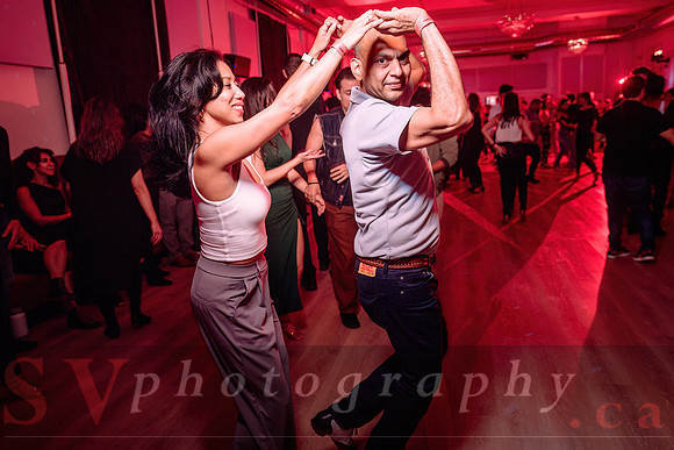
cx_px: 367
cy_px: 205
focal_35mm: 26
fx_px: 490
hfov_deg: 68.9
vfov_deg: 49.2
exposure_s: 1/50
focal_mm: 24
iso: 800
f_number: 3.2
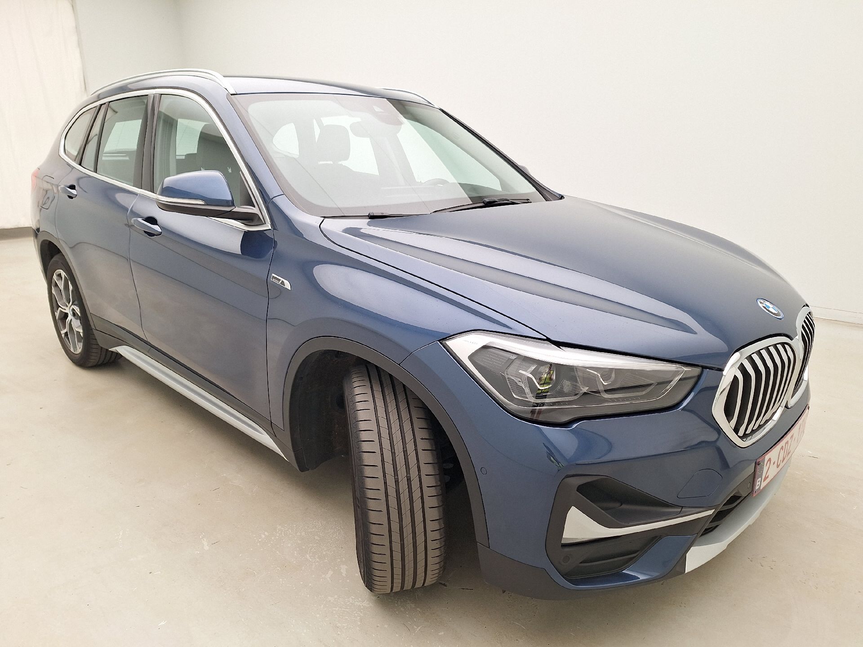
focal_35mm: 23
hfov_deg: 73.9
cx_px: 432
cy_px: 324
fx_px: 573
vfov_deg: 58.9
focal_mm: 5.54
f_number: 1.8
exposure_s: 1/100
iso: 64
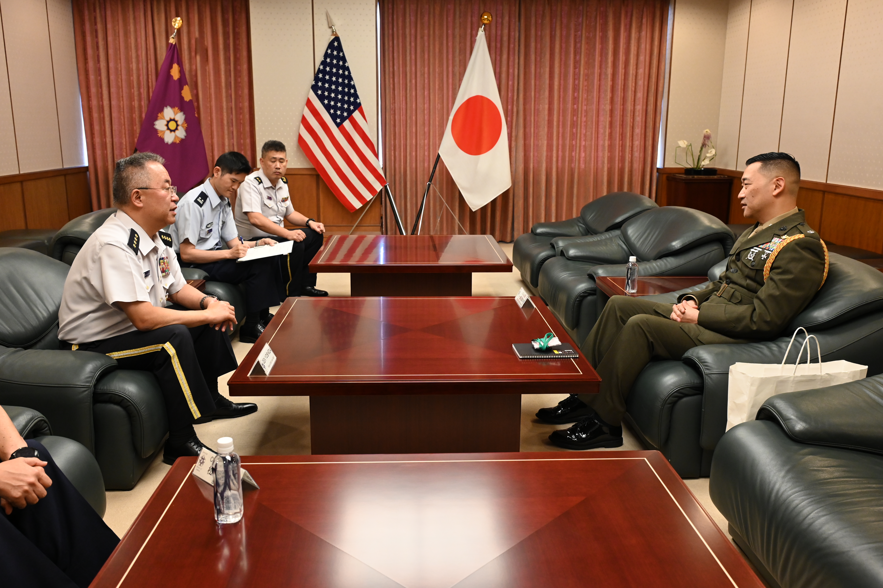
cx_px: 442
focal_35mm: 31
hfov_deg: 60.3
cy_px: 294
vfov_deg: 42.3
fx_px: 760
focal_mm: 31
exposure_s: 1/160
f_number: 5.6
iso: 3200
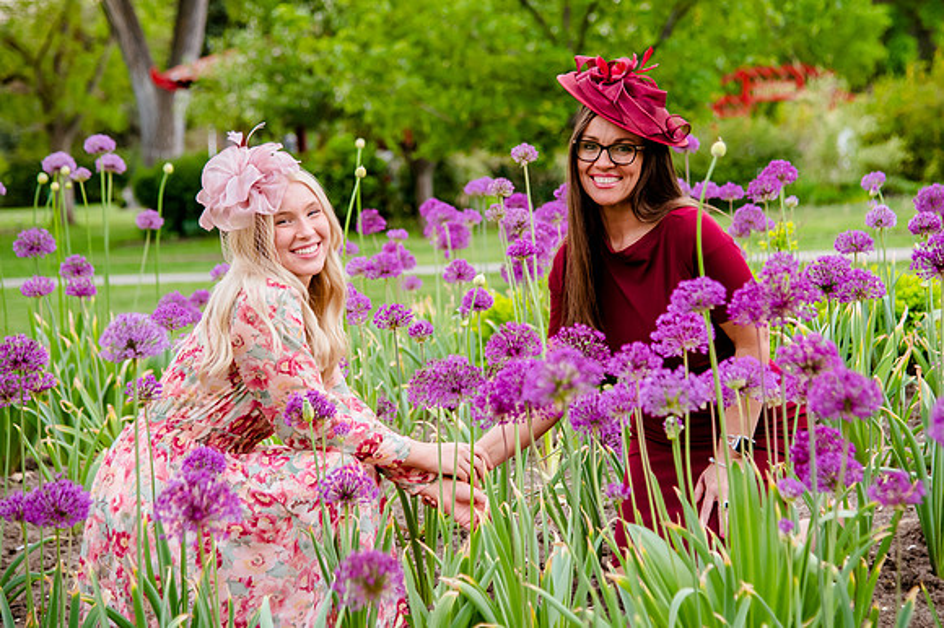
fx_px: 2647
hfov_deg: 20.2
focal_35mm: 101
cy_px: 241
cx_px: 521
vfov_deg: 13.5
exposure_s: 1/100
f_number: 4
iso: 1600
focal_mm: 82
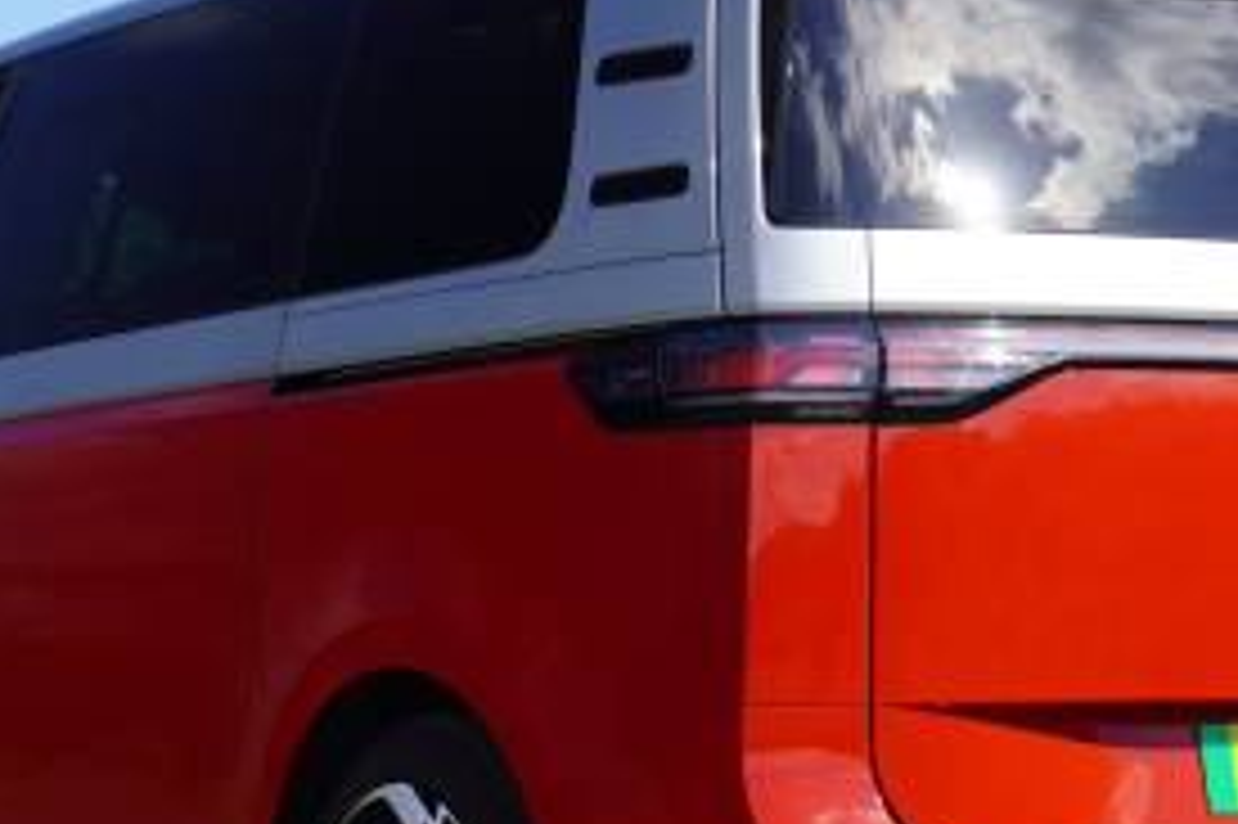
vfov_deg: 10.1
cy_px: 549
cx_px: 702
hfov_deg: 15.1
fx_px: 4680
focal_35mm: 136
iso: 100
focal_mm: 39
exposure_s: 1/100
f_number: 9
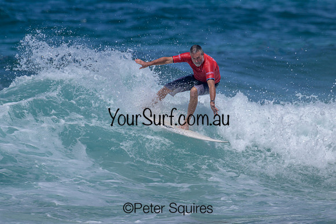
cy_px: 98
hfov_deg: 2.3
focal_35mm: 901
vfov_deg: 1.5
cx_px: 147
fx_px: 8407
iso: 500
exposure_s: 1/2000
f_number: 11
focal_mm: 800
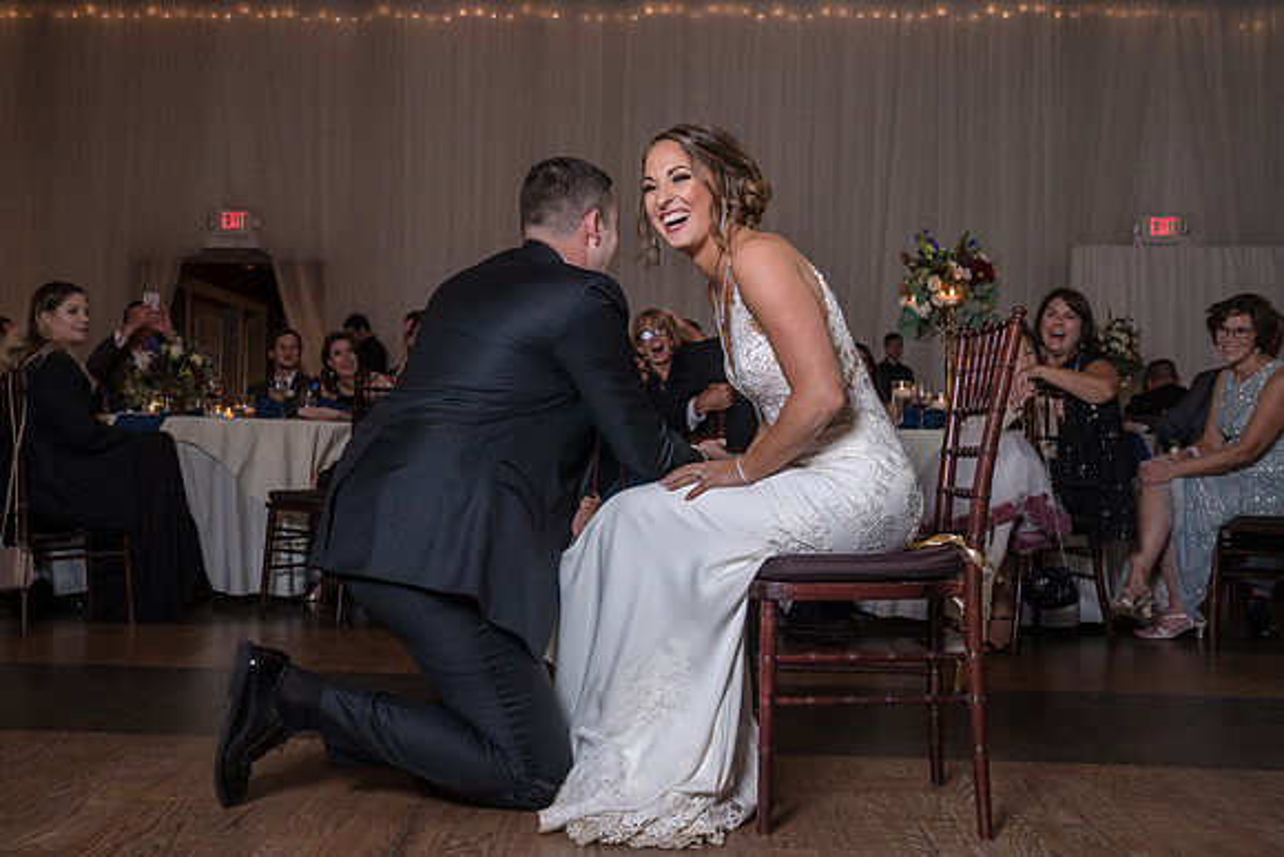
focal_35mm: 38
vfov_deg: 35.4
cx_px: 575
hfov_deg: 51.0
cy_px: 418
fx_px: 1343
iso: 2000
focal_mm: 33
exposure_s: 1/100
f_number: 5.6
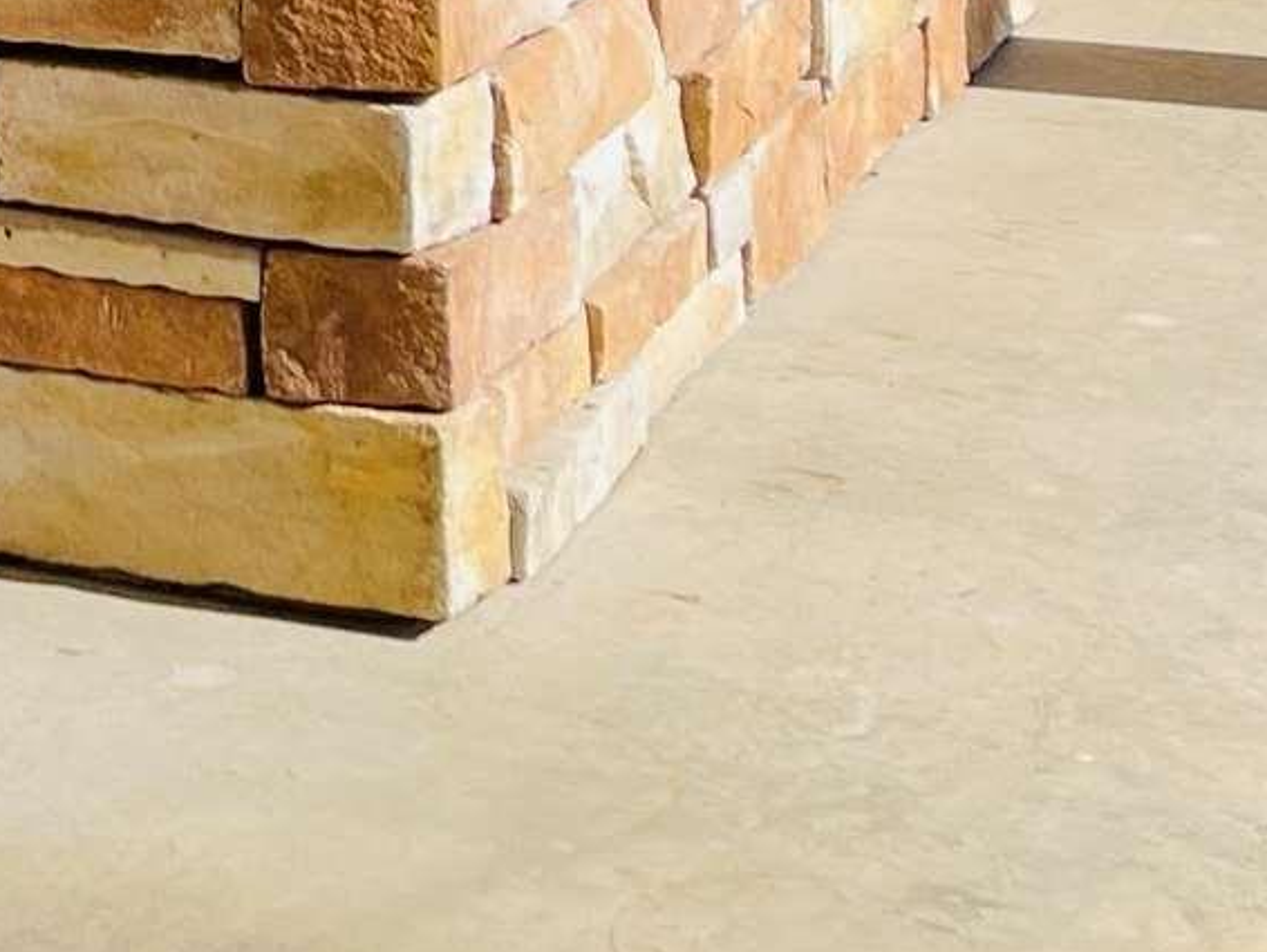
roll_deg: +1.5
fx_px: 5163
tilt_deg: -1.8
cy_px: -1172
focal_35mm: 141
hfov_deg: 13.2
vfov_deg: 9.6
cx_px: -622
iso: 32
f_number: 1.6
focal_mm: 5.1
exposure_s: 1/3922
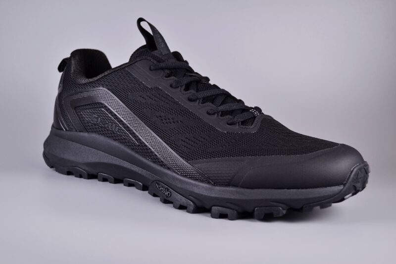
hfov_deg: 41.1
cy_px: 132
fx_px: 528
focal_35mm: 48
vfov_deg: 28.1
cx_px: 198
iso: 100
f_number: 4.8
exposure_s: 1/80
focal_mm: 32
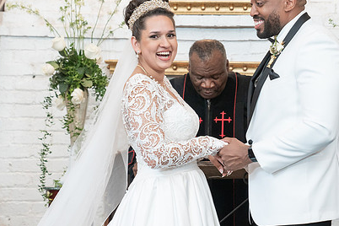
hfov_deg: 16.9
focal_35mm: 121
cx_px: 218
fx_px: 1139
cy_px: 67
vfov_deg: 11.3
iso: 2000
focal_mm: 70
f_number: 4
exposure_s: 1/100
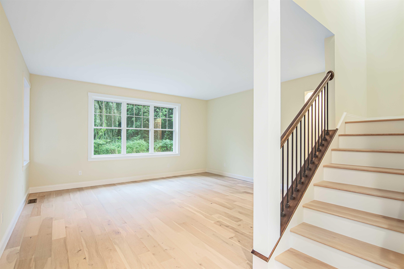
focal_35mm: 16
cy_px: 134
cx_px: 202
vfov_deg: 73.7
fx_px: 180
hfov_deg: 96.7
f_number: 6.3
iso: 400
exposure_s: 1/10
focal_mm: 11
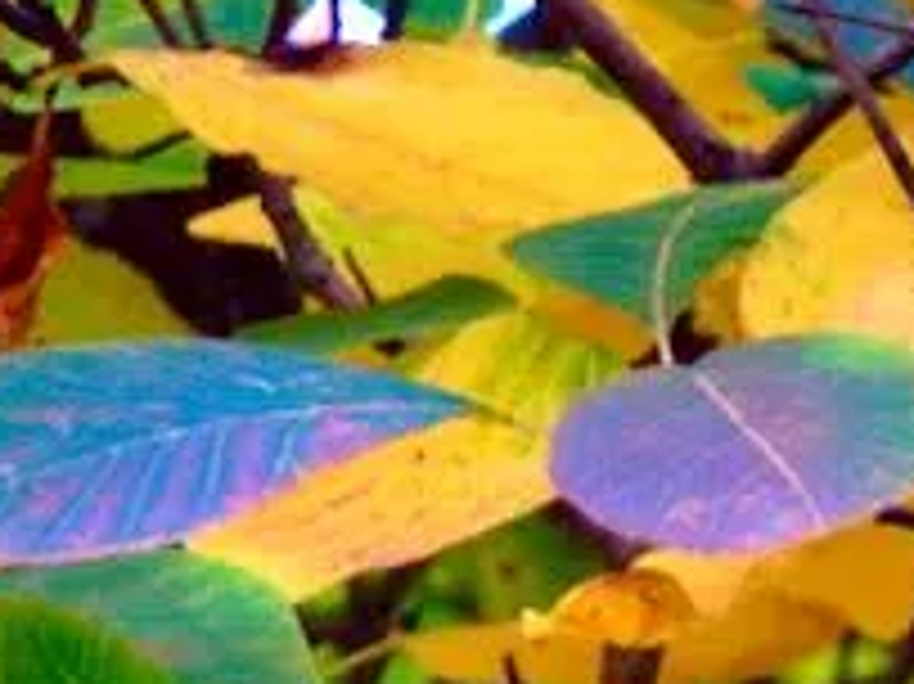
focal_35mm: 586
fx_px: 15464
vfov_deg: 2.5
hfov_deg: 3.4
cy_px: 1575
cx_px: 729
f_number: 4.6
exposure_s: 1/40
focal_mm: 20.9
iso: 160
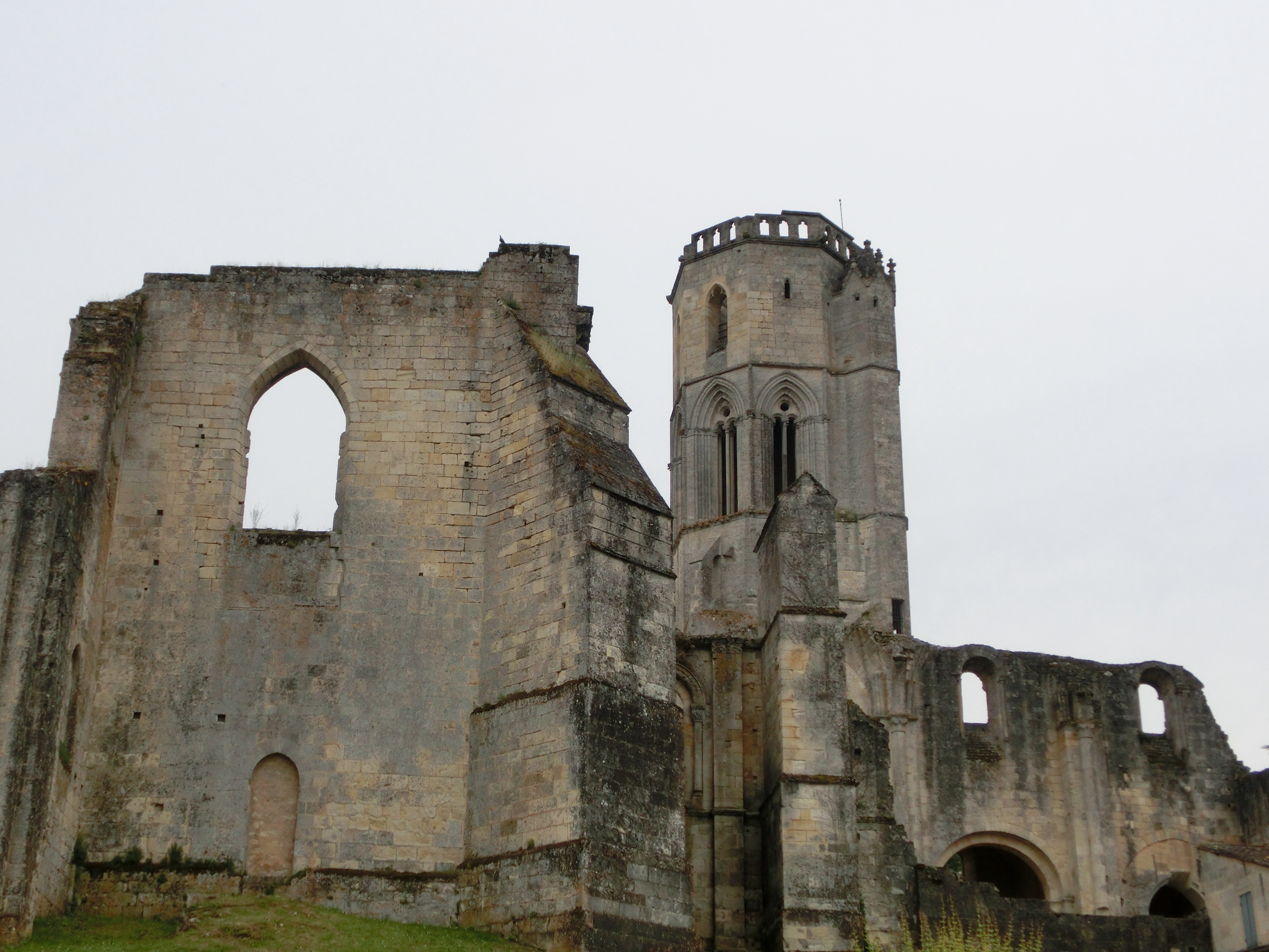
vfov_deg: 30.9
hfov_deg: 40.4
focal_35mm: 47
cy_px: 487
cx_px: 551
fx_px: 1723
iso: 80
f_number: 4
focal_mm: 7.15
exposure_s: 1/800
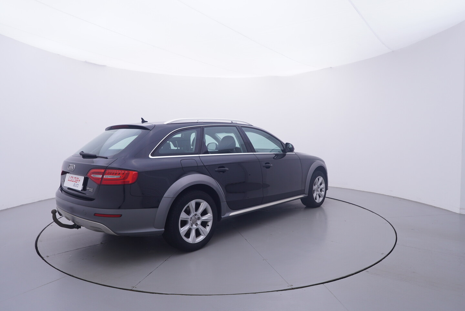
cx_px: 232
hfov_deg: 77.3
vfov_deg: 56.2
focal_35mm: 22
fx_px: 291
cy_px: 156
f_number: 5
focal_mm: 15
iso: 200
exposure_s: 1/80
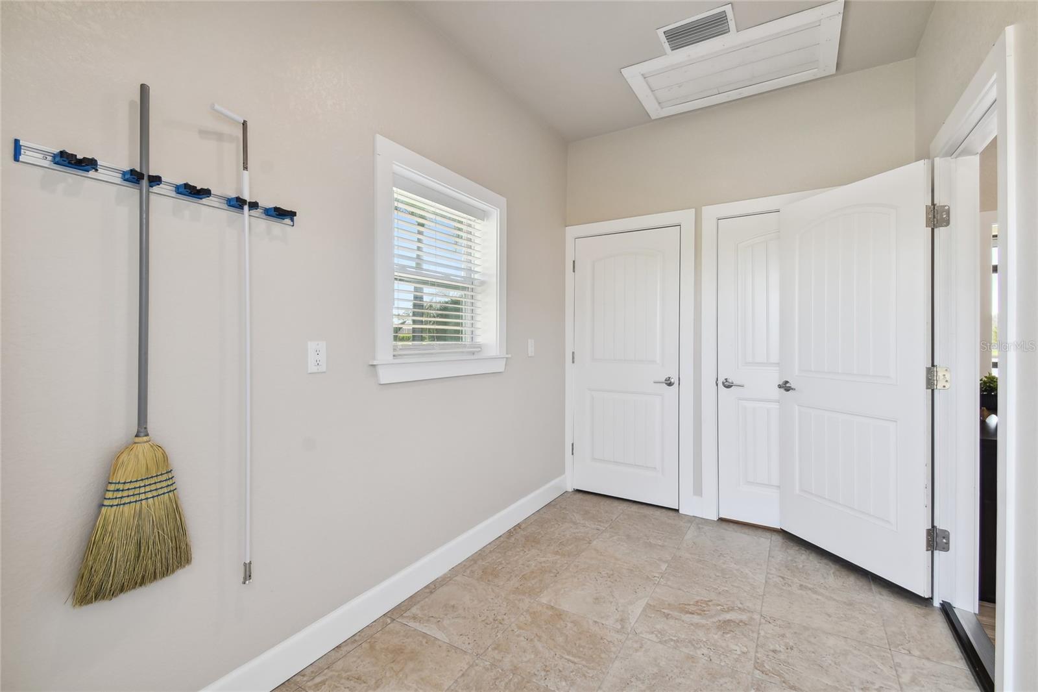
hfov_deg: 100.4
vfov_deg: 77.3
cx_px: 519
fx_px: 432
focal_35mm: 15
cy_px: 346
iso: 100
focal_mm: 10
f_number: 7.1
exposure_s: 1/13
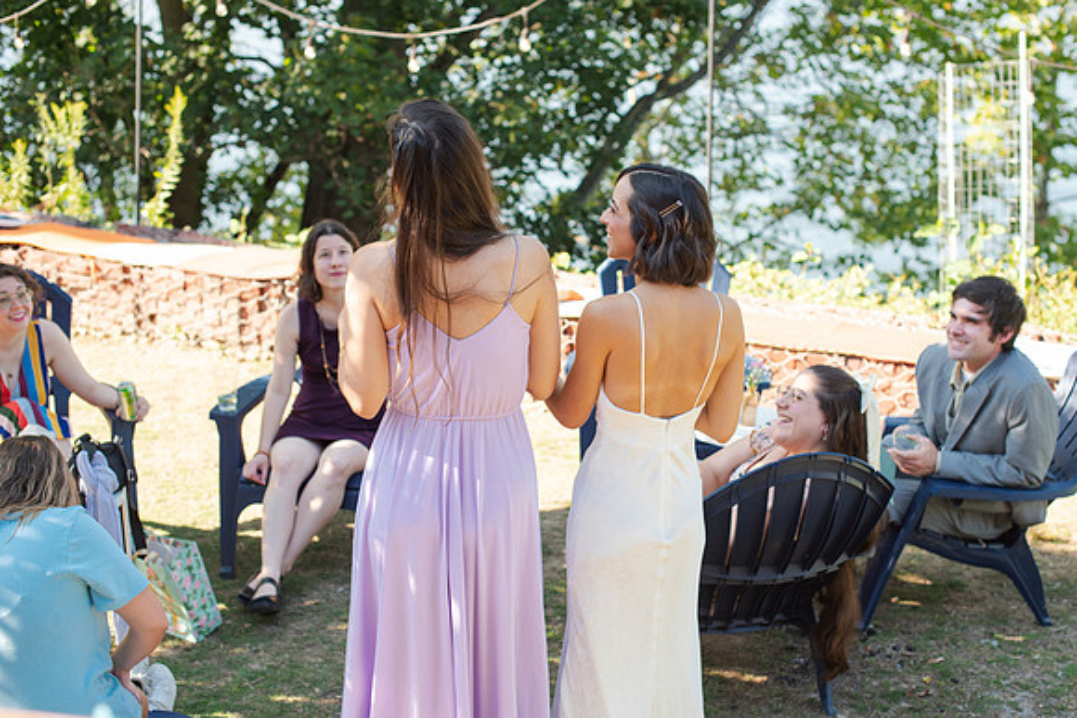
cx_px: 578
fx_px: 1606
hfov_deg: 37.1
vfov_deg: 25.2
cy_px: 359
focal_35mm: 54
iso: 220
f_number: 3.5
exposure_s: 1/500
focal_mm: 50
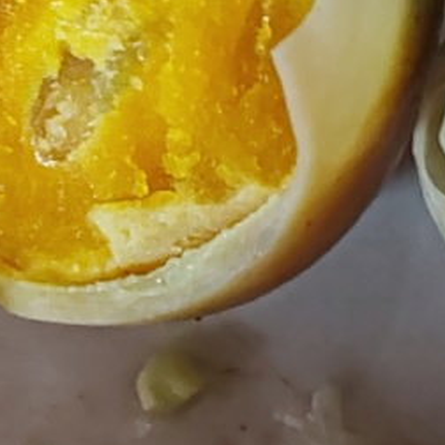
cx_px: 410
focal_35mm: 101
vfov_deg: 16.2
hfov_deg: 17.0
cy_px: -146
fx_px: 1469
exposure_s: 1/33
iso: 200
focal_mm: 1.96
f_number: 2.2
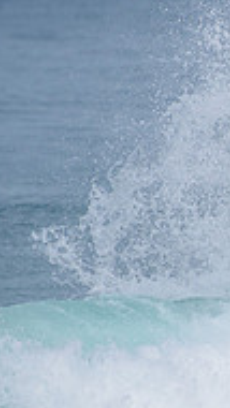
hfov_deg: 0.8
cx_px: 499
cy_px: 327
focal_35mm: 1596
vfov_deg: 1.4
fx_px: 17289
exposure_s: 1/2000
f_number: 5.6
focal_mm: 500
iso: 160
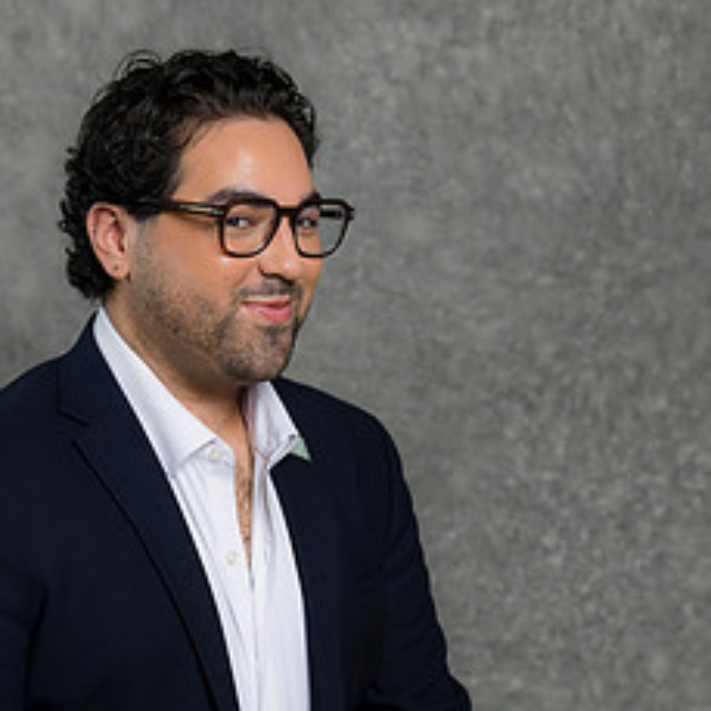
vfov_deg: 12.2
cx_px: 273
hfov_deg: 12.3
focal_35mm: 142
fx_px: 3300
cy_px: 668
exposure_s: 1/200
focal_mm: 85
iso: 125
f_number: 5
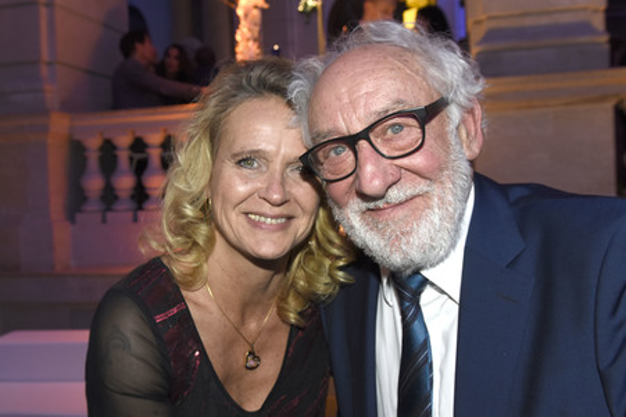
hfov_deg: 55.1
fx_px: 599
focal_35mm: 34
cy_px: 208
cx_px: 313
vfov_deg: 38.3
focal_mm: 23
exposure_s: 1/40
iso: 640
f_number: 5
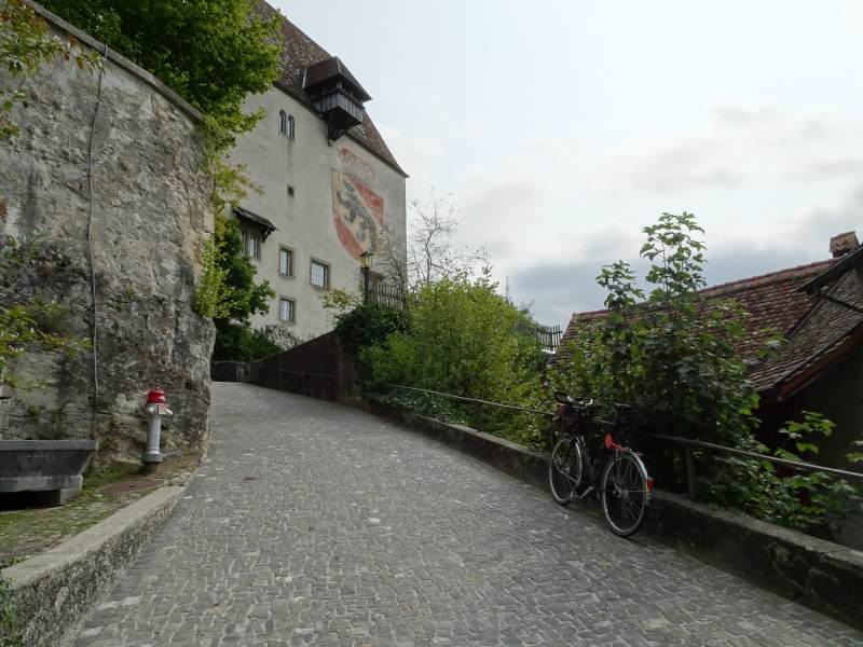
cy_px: 324
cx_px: 432
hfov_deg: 71.6
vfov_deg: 56.8
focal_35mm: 24
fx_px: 598
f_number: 5
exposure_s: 1/400
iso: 80
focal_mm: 4.1
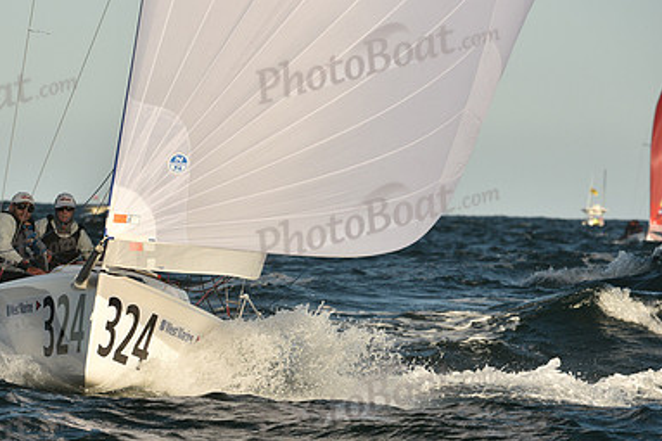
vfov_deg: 2.7
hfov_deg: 4.0
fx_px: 9466
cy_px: 333
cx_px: 168
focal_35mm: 515
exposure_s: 1/1250
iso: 320
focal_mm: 340
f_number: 8
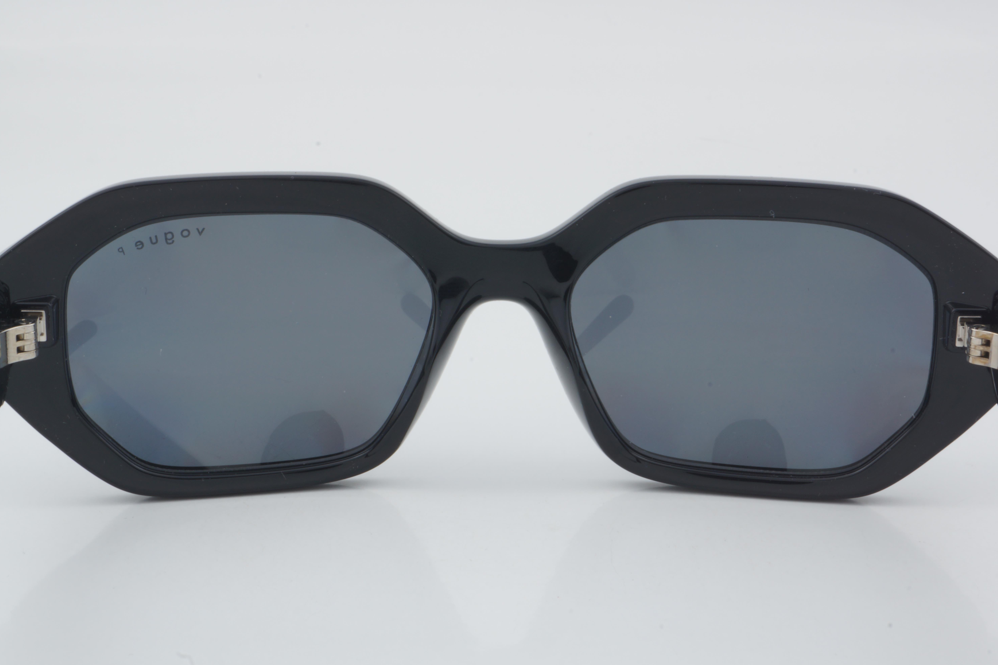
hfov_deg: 24.3
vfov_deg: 16.4
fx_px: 2315
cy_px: 333
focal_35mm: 84
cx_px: 503
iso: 100
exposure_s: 1/3
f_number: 32
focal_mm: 55
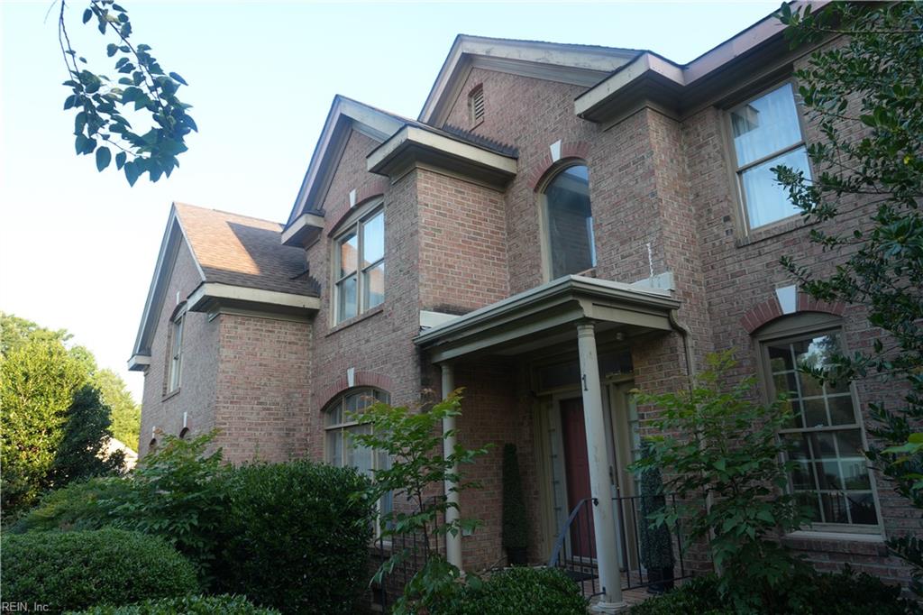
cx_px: 462
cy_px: 308
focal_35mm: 26
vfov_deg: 50.4
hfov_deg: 70.5
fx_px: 654
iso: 100
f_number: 5
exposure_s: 1/60
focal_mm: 17
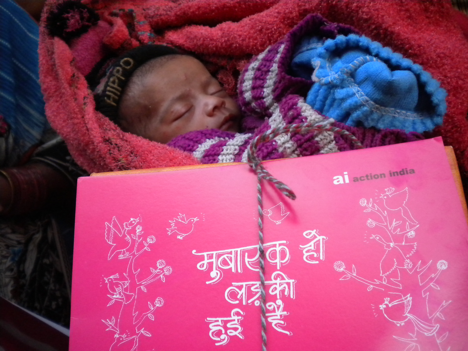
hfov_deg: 52.6
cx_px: 234
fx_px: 473
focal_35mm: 35
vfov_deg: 40.7
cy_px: 176
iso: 397
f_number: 3.1
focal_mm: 6.3
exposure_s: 1/452
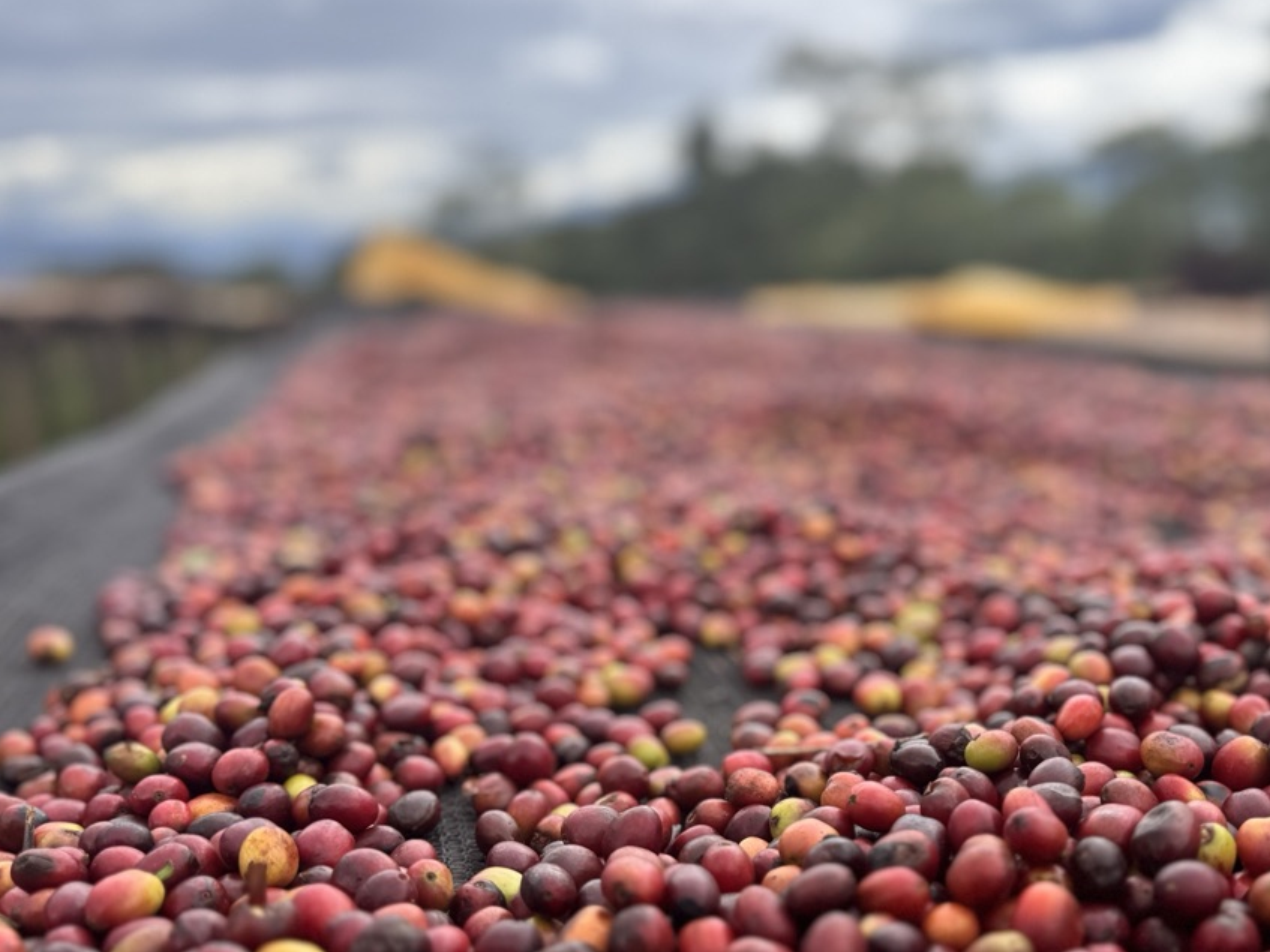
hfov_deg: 53.1
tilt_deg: -15.6
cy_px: 573
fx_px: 1247
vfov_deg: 41.6
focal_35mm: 34
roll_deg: +1.8
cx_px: 828
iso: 80
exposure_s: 1/1524
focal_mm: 6.76
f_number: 1.78
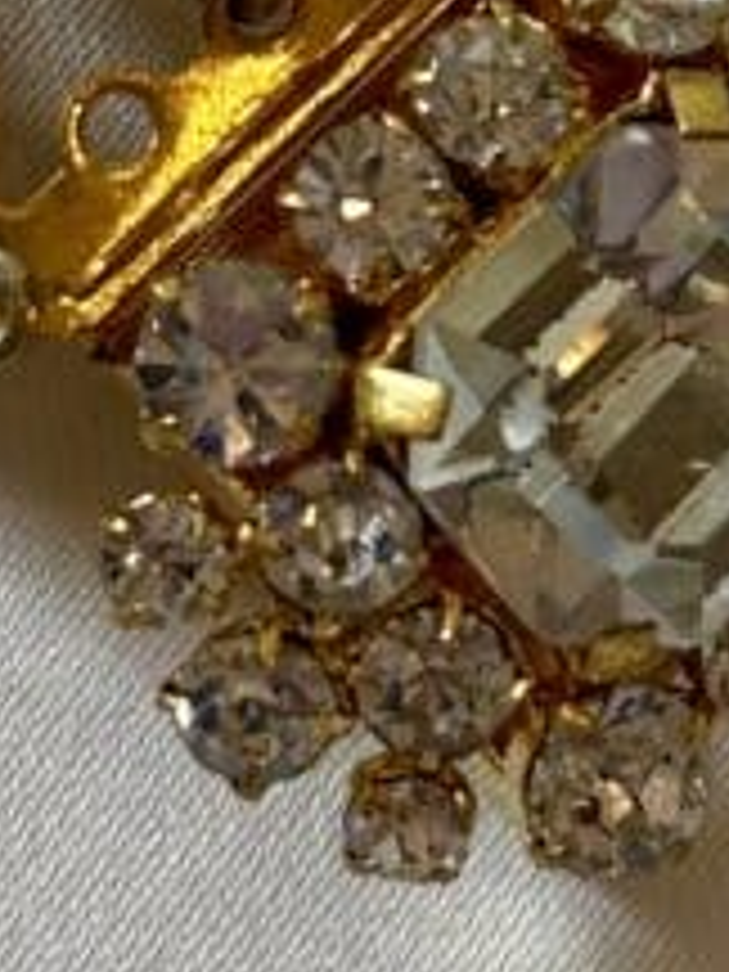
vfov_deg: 8.0
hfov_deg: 6.0
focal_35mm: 246
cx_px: 243
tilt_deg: -72.9
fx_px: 6908
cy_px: -162
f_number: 1.6
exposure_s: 1/100
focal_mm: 5.96
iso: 32
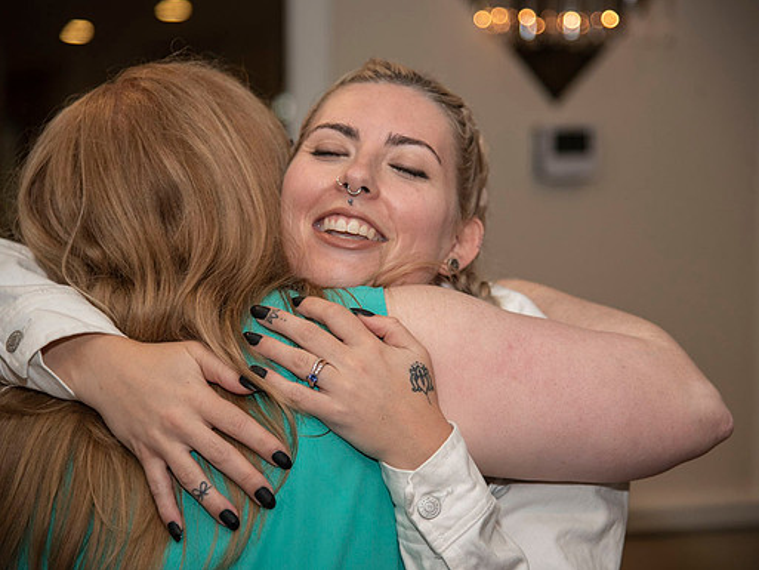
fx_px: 2193
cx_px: 394
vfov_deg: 14.8
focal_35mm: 100
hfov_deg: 19.6
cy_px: 285
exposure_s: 1/200
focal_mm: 92
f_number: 4
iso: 1000
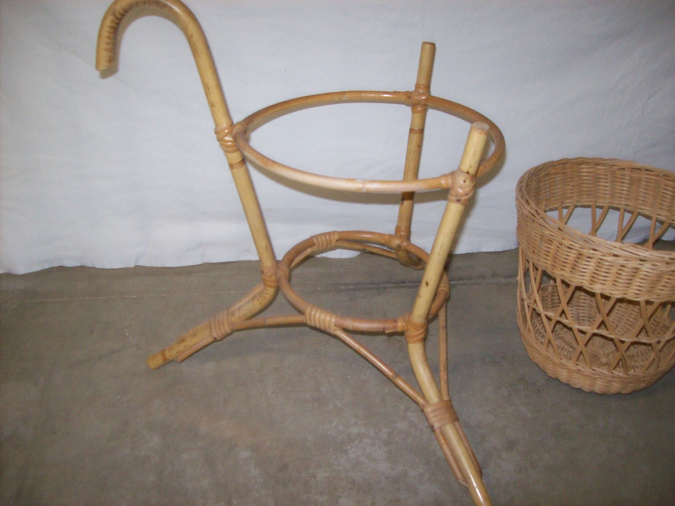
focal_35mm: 36
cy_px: 253
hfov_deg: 51.4
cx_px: 338
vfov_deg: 39.6
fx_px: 702
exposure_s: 1/64
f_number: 2.7
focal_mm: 6
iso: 200
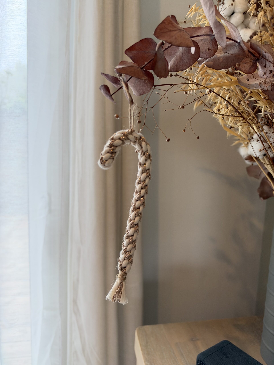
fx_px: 253
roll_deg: -2.0
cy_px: 182
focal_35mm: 24
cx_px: 137
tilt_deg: -6.4
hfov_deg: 56.8
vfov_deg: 71.6
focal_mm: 6.93
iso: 160
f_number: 1.8
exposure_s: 1/100
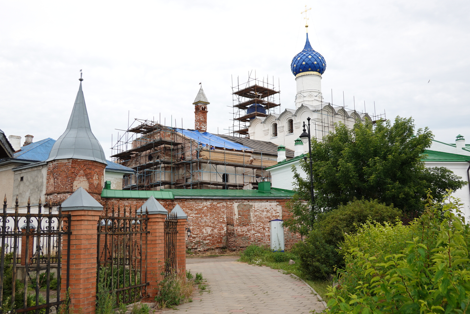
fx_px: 444
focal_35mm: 34
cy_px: 157
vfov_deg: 38.9
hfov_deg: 55.8
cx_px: 235
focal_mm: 12.76
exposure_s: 1/640
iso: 100
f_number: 3.5
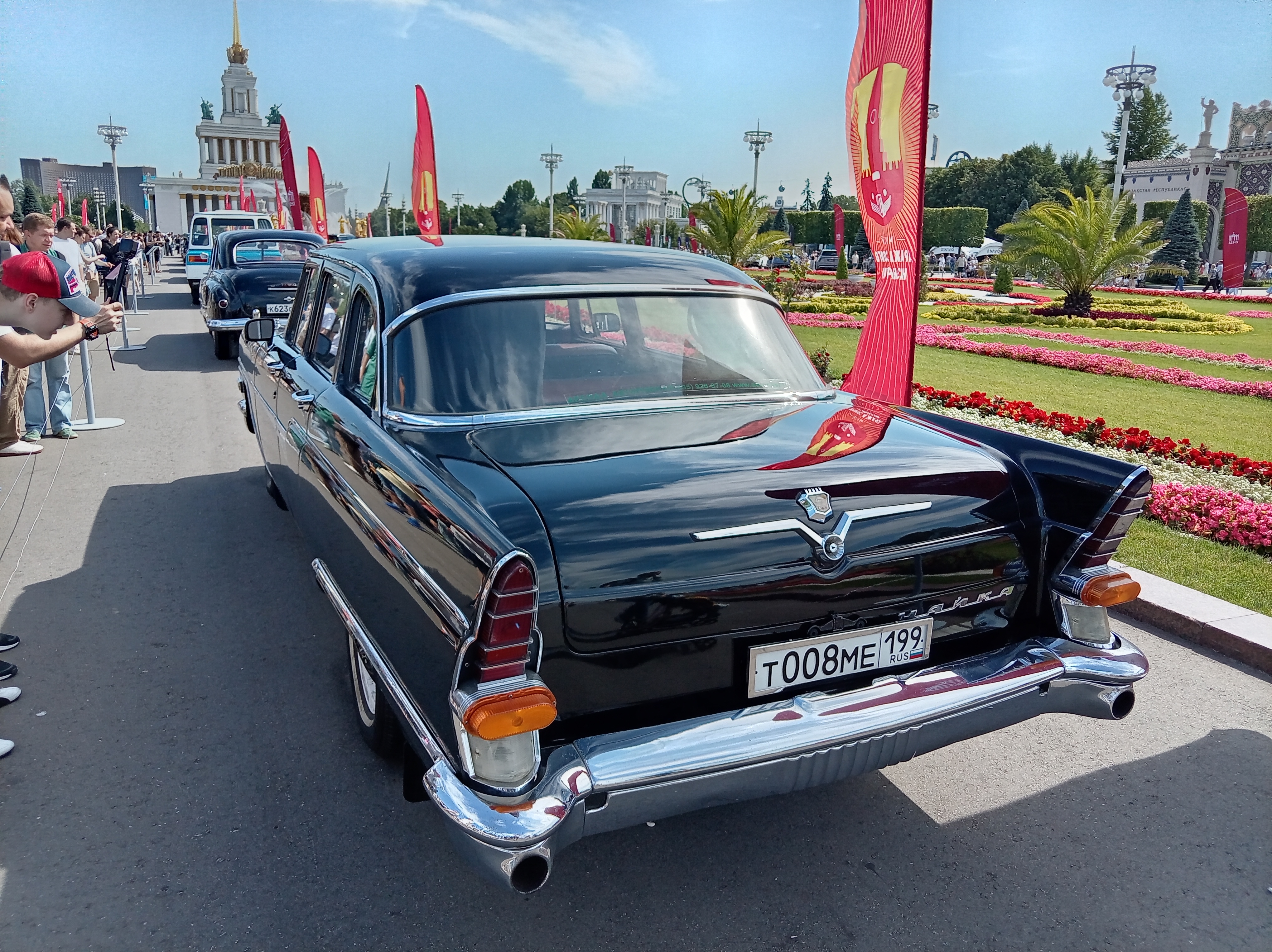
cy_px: 476
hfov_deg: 69.4
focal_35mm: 25
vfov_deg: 54.8
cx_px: 636
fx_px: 918
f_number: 1.8
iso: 100
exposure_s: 1/578
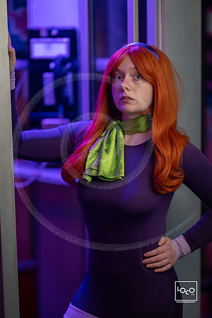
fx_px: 751
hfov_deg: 16.1
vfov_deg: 23.9
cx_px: 106
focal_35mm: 85
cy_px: 159
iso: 640
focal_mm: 85
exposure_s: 1/400
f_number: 1.2
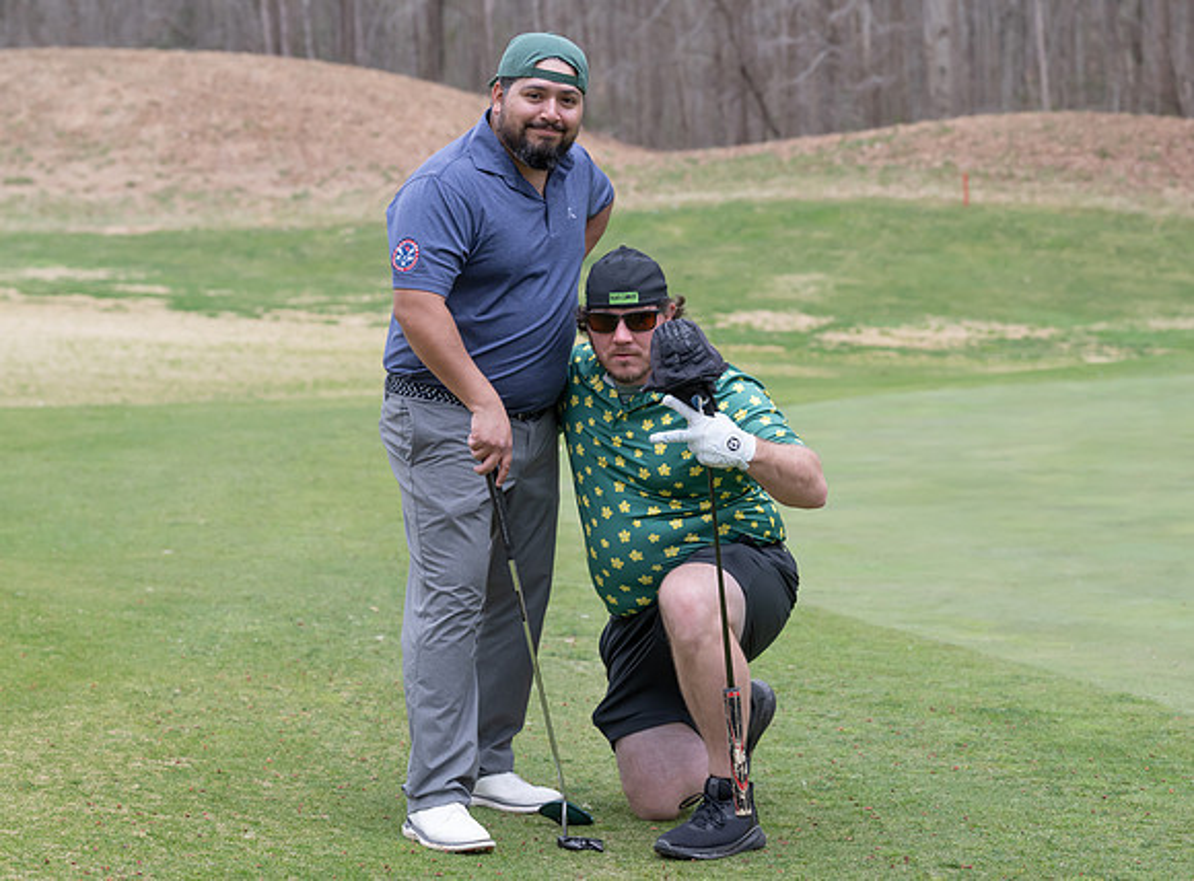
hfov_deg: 19.5
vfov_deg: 14.5
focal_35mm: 101
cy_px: 418
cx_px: 653
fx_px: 3474
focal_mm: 84
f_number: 5
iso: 560
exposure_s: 1/500
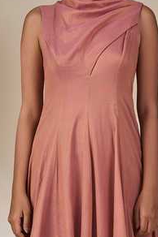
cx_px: 85
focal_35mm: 99
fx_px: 653
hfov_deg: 13.8
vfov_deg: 20.6
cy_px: 111
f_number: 5.6
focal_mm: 55
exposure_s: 1/160
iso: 250
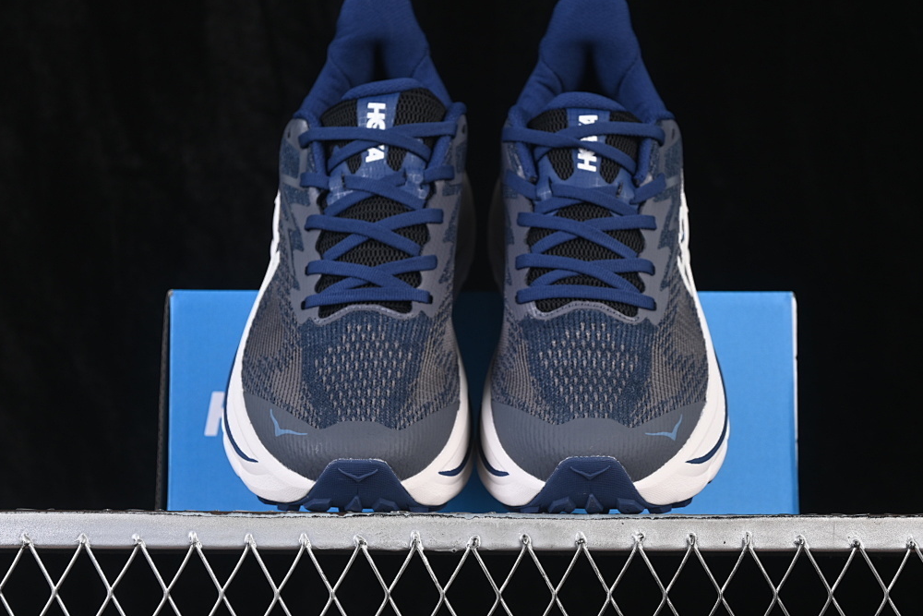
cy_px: 308
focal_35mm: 81
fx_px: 2077
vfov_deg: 16.9
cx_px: 475
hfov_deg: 25.1
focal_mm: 50
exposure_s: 1/60
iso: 160
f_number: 6.3
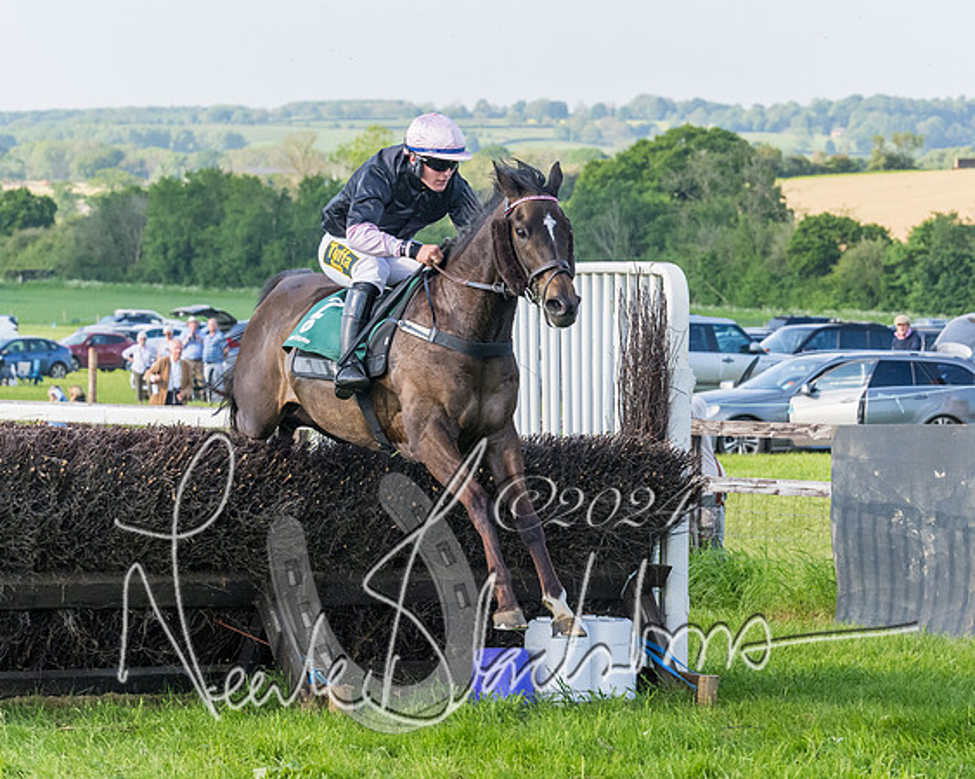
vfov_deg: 9.7
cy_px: 418
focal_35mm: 160
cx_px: 515
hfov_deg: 12.1
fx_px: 4606
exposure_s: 1/3200
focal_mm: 70
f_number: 4
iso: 800
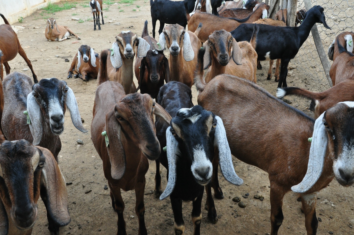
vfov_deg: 36.8
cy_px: 118
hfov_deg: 53.2
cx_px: 177
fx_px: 354
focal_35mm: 36
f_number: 10
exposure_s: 1/200
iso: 1000
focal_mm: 24
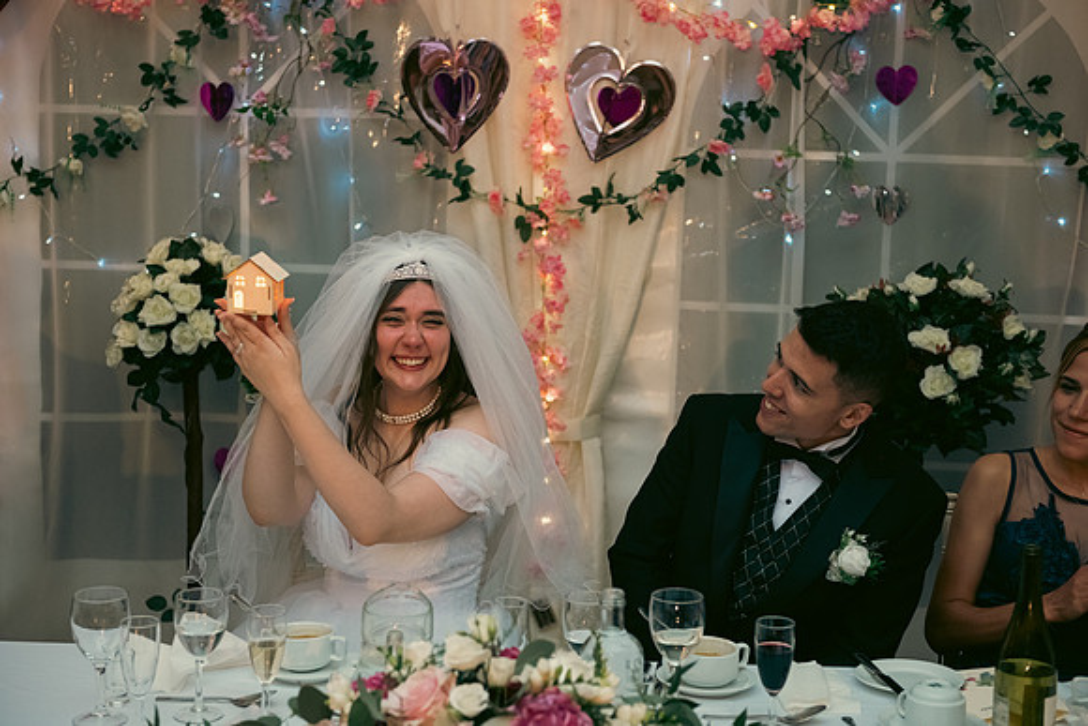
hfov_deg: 33.4
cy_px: 363
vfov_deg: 22.6
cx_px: 544
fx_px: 1814
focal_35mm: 60
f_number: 3.5
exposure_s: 1/160
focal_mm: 60
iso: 800
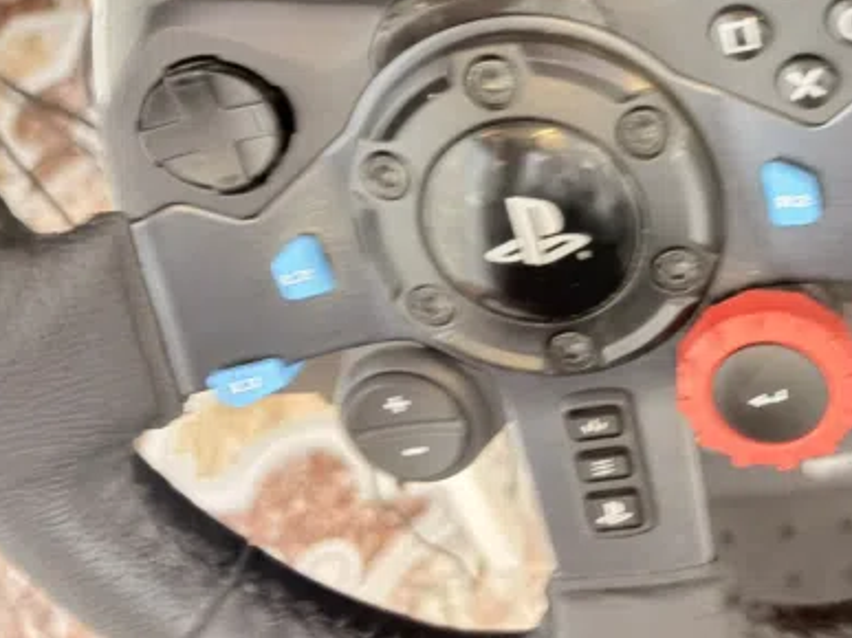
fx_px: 1058
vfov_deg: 33.1
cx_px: 693
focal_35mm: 43
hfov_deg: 41.8
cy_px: 183
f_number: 1.6
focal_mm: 5.96
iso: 800
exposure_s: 1/9
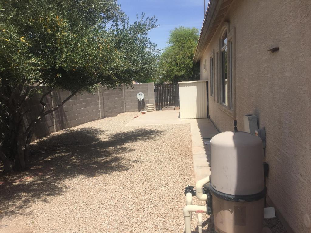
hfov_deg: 61.7
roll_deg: +1.8
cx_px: 156
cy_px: 116
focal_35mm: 29
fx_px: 261
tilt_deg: -5.8
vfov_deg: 48.2
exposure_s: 1/2326
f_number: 2.2
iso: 32
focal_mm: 4.15
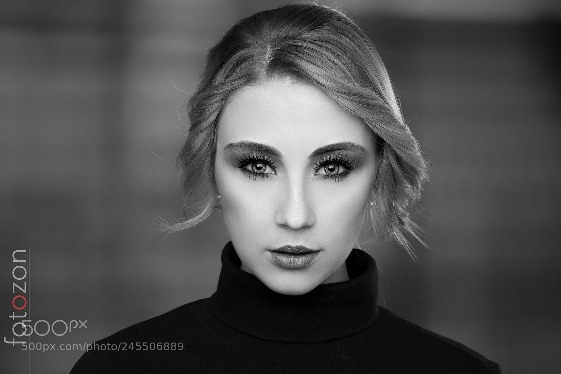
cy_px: 187
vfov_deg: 22.6
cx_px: 280
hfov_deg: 33.4
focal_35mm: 60
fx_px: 935
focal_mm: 60
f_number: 18
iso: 200
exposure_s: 1/125
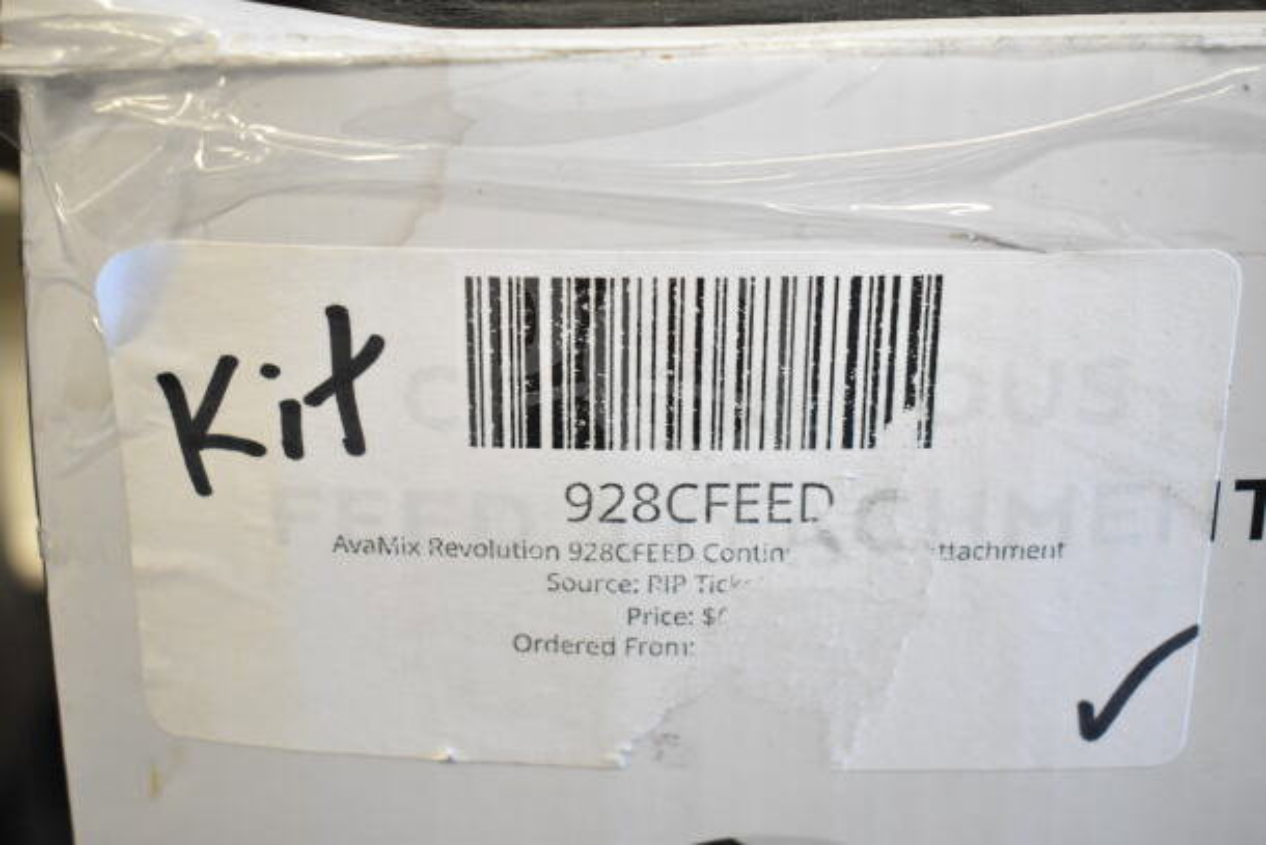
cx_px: 633
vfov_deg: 29.0
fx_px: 1636
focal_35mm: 46
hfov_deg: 42.3
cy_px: 422
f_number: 4.2
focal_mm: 31
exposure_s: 1/80
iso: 1600
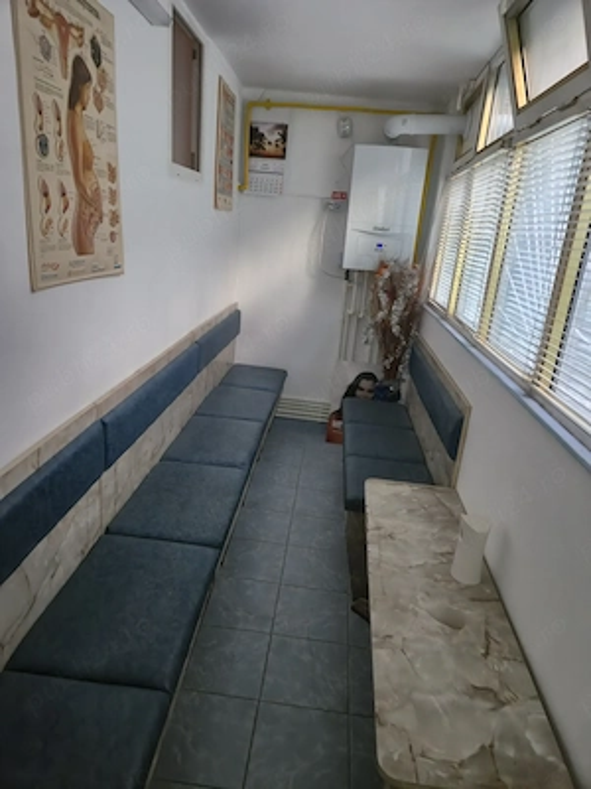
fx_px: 524
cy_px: 394
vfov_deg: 73.9
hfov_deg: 58.9
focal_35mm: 23
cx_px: 296
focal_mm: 5.4
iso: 500
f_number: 1.8
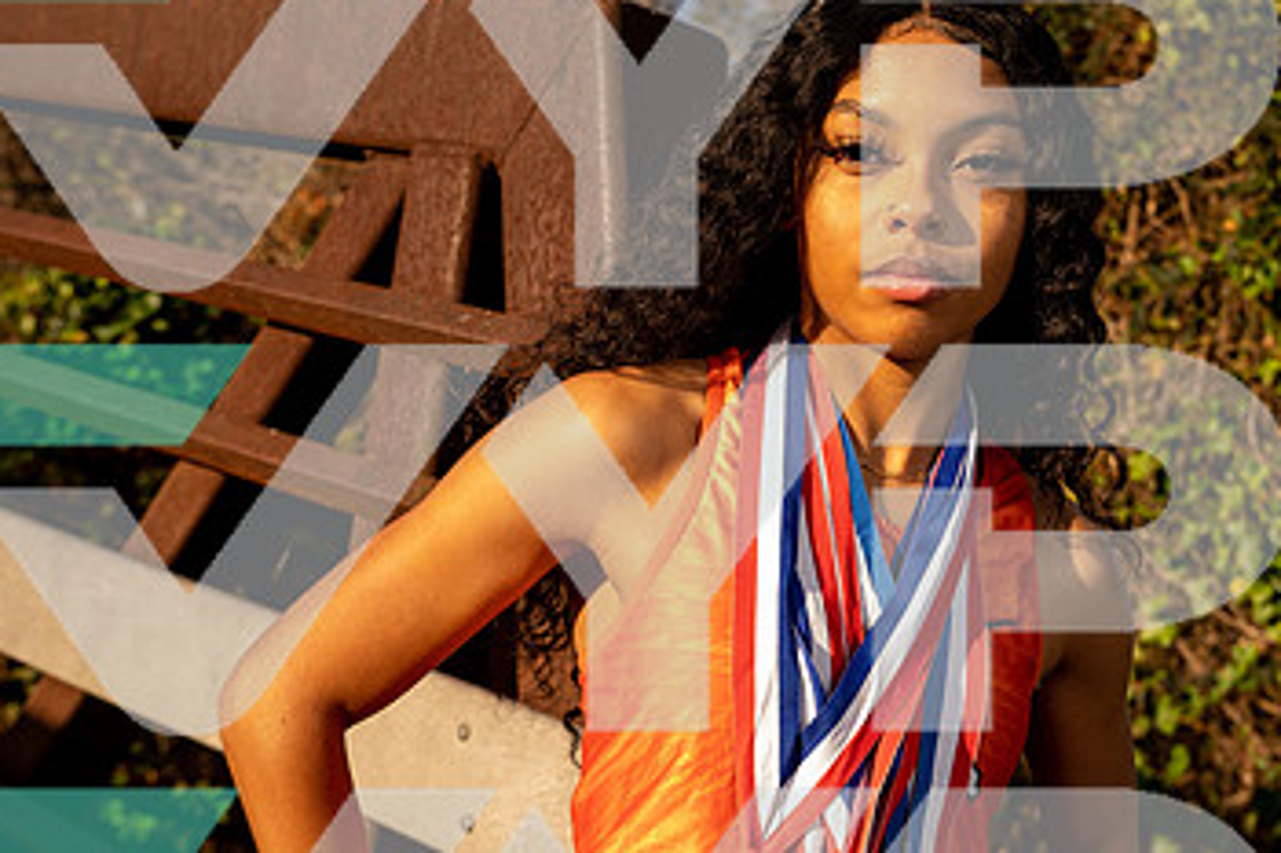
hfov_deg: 31.8
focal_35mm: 63
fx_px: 2241
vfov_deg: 21.5
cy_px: 540
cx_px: 802
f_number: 5.6
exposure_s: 1/250
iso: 160
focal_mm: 38
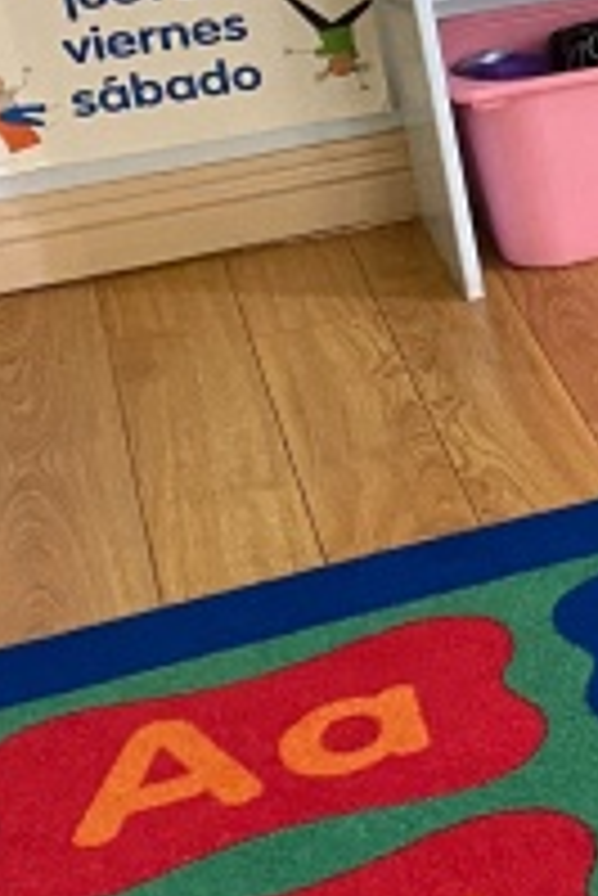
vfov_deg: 20.4
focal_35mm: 99
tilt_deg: -22.2
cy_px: 230
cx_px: 1542
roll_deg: +0.5
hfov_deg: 11.1
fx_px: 2462
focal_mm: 4.25
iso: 400
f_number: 1.8
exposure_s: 1/60
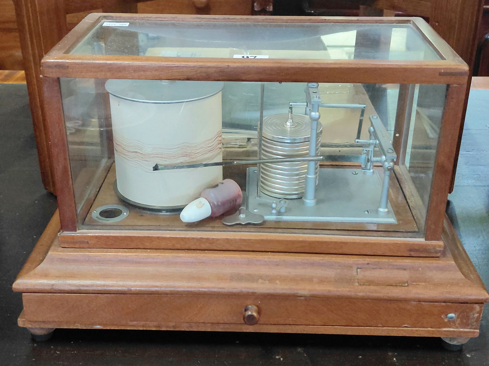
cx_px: 244
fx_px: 353
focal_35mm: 25
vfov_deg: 54.9
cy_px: 183
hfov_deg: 69.4
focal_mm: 4.69
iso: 400
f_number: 1.8
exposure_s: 1/50.3
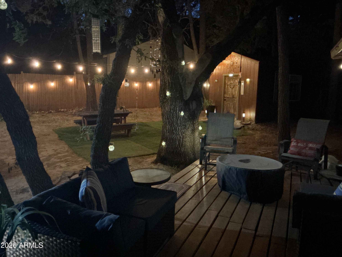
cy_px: 128
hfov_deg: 61.7
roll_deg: -2.1
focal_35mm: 29
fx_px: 287
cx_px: 171
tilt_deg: -6.7
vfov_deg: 48.2
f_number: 1.8
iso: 1600
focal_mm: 3
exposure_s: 1/15
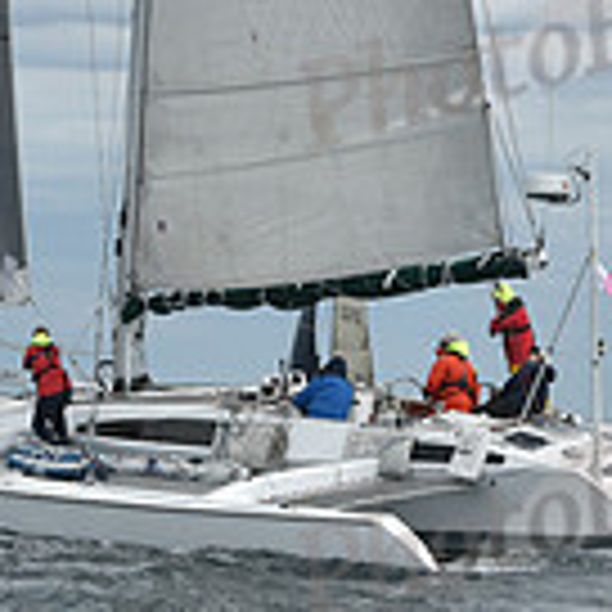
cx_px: 68
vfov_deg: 6.9
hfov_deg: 6.9
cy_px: 331
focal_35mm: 254
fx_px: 5081
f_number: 10
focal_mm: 70
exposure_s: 1/800
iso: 250
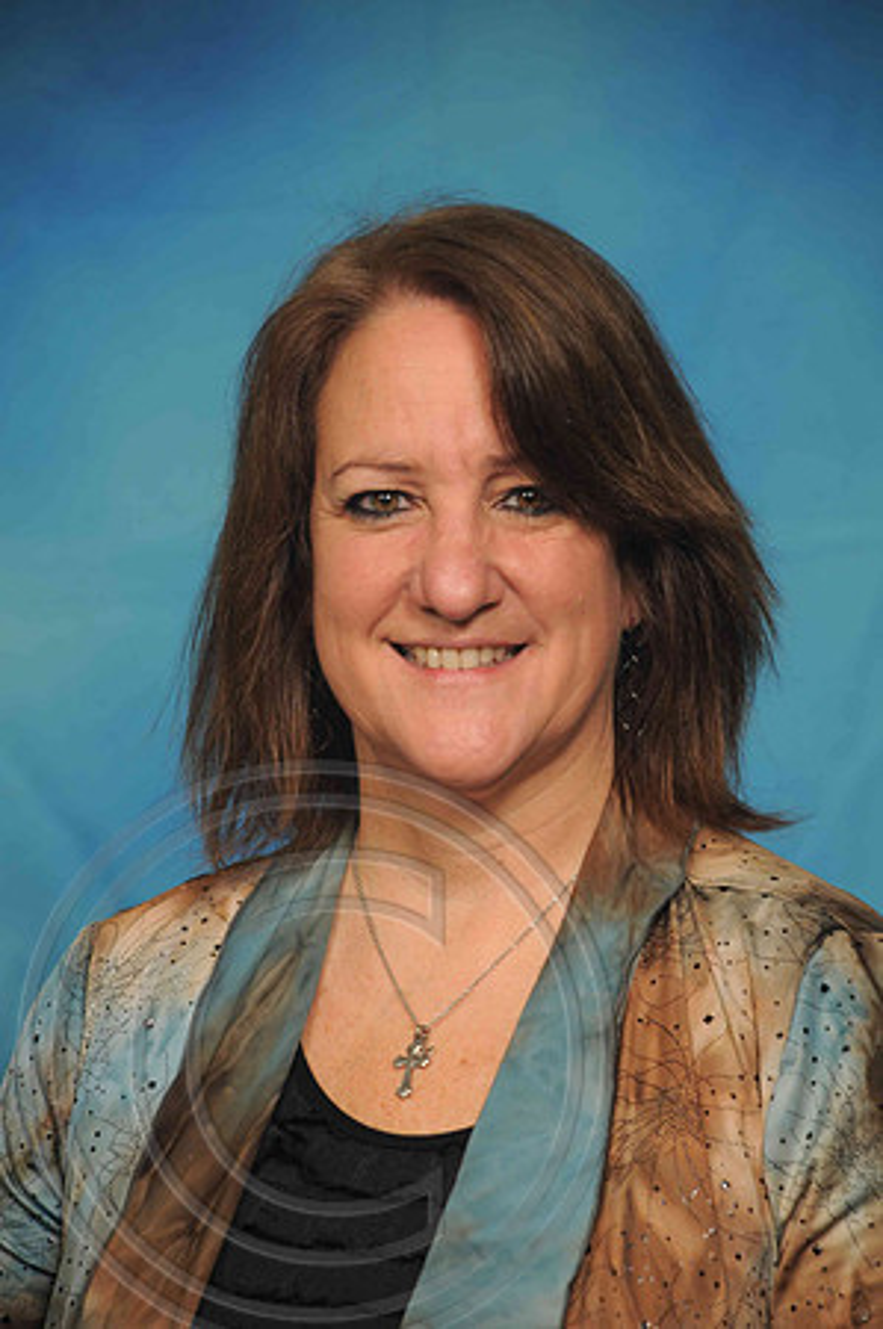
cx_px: 442
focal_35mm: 188
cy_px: 664
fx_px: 6914
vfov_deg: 11.0
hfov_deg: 7.3
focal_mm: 125
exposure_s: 1/60
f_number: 5.6
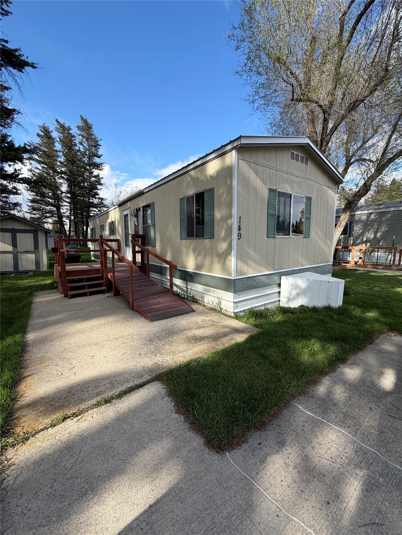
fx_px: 217
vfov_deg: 102.1
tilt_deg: -7.4
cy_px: 268
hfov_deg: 85.7
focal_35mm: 14
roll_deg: +0.7
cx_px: 201
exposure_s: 1/694
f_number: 2.2
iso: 40
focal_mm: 2.22
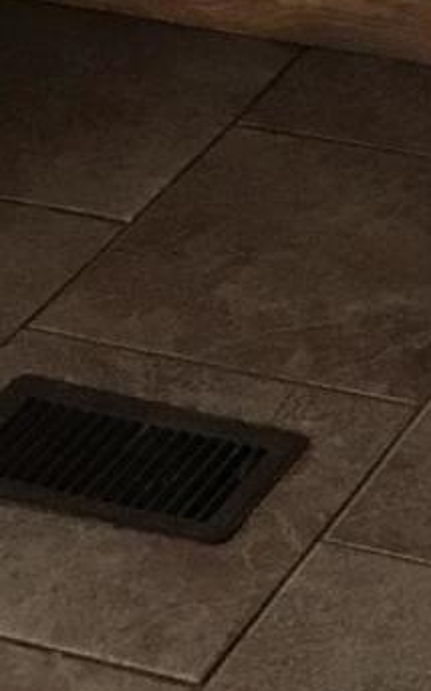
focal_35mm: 173
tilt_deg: -20.4
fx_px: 3255
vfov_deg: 11.6
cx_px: 737
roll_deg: +1.3
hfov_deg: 7.4
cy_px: -361
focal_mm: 3.99
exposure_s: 1/15
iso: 50
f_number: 1.8
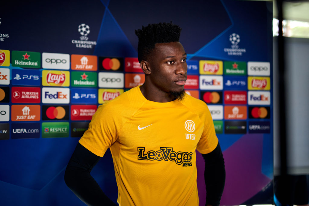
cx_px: 154
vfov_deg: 27.0
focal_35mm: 50
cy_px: 103
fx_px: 429
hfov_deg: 39.6
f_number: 1.4
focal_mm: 50
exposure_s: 1/500
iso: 320
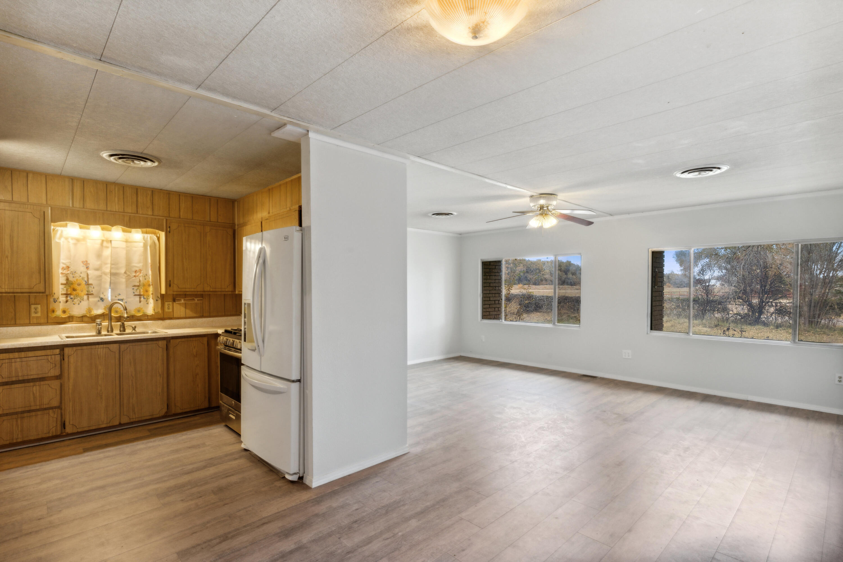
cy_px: 281
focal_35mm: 17
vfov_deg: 70.4
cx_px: 422
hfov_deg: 93.3
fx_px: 398
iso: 400
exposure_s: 1/2
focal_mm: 17
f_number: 13
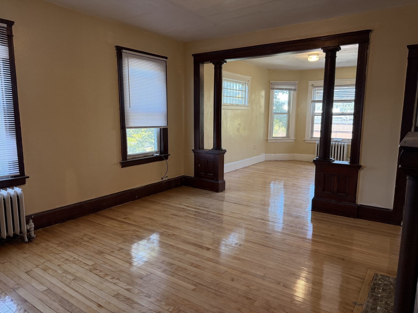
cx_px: 209
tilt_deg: -8.9
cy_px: 156
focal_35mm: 24
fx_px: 290
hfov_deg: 71.6
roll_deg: -0.3
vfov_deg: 56.8
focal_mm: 6.76
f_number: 1.78
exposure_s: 1/120
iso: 250
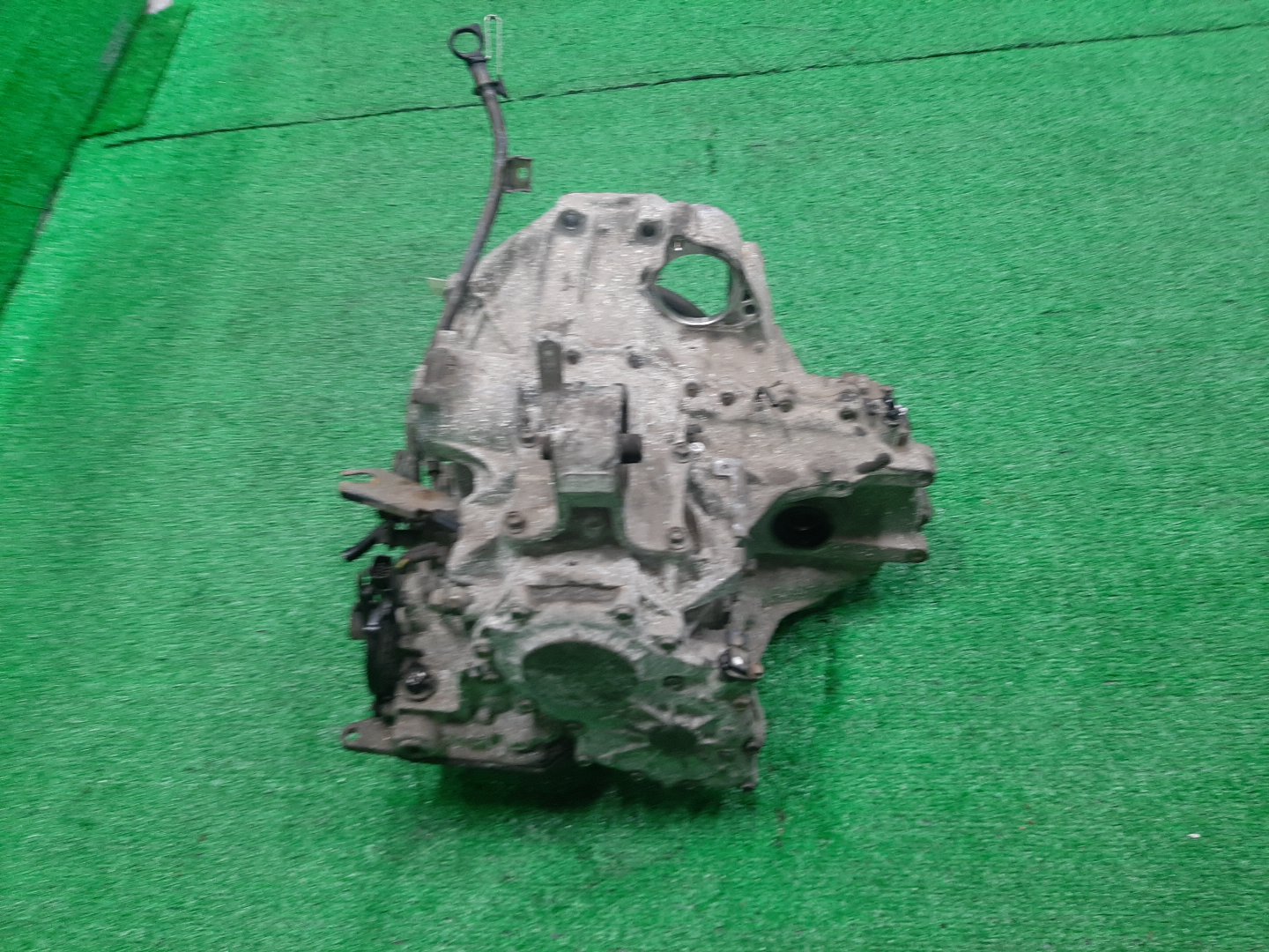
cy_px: 476
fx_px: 953
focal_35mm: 26
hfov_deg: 67.3
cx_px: 634
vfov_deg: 53.1
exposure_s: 1/50
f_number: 1.7
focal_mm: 3.93
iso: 124
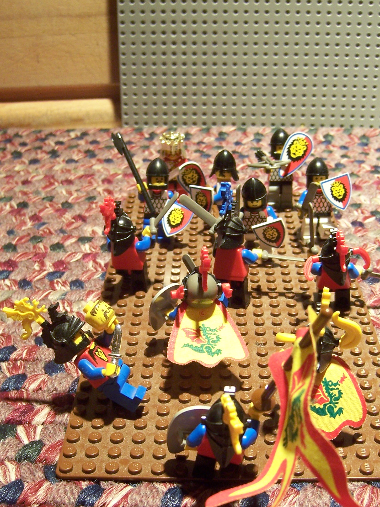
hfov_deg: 30.2
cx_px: 215
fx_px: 703
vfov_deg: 39.4
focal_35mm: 48
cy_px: 312
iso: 160
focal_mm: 6.2
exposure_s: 1/10
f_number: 2.8
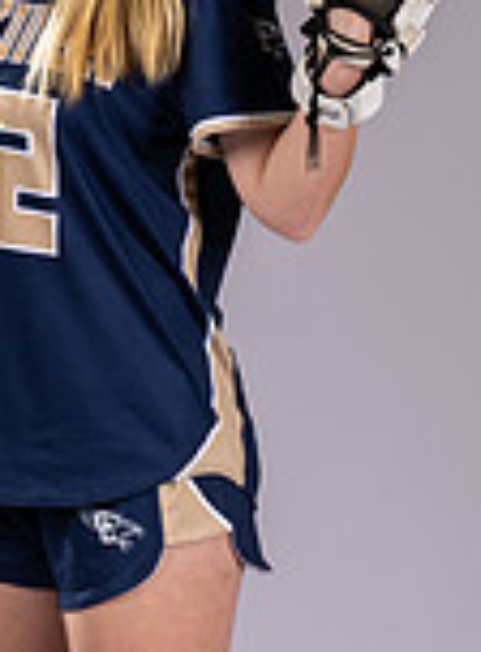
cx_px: 164
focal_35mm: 319
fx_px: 5978
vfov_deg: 6.2
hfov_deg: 4.6
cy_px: 388
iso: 250
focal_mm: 70
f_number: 6.3
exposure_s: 1/200
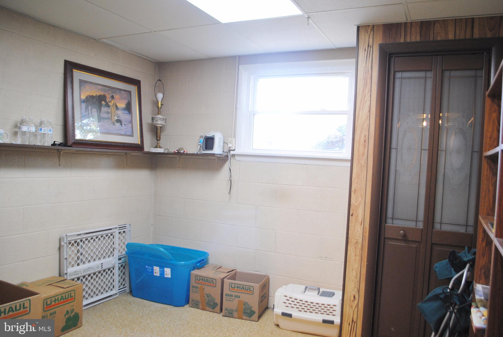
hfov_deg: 67.3
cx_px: 252
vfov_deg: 48.0
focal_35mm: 27
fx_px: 378
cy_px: 168
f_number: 3.5
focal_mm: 18
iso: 400
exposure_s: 1/15
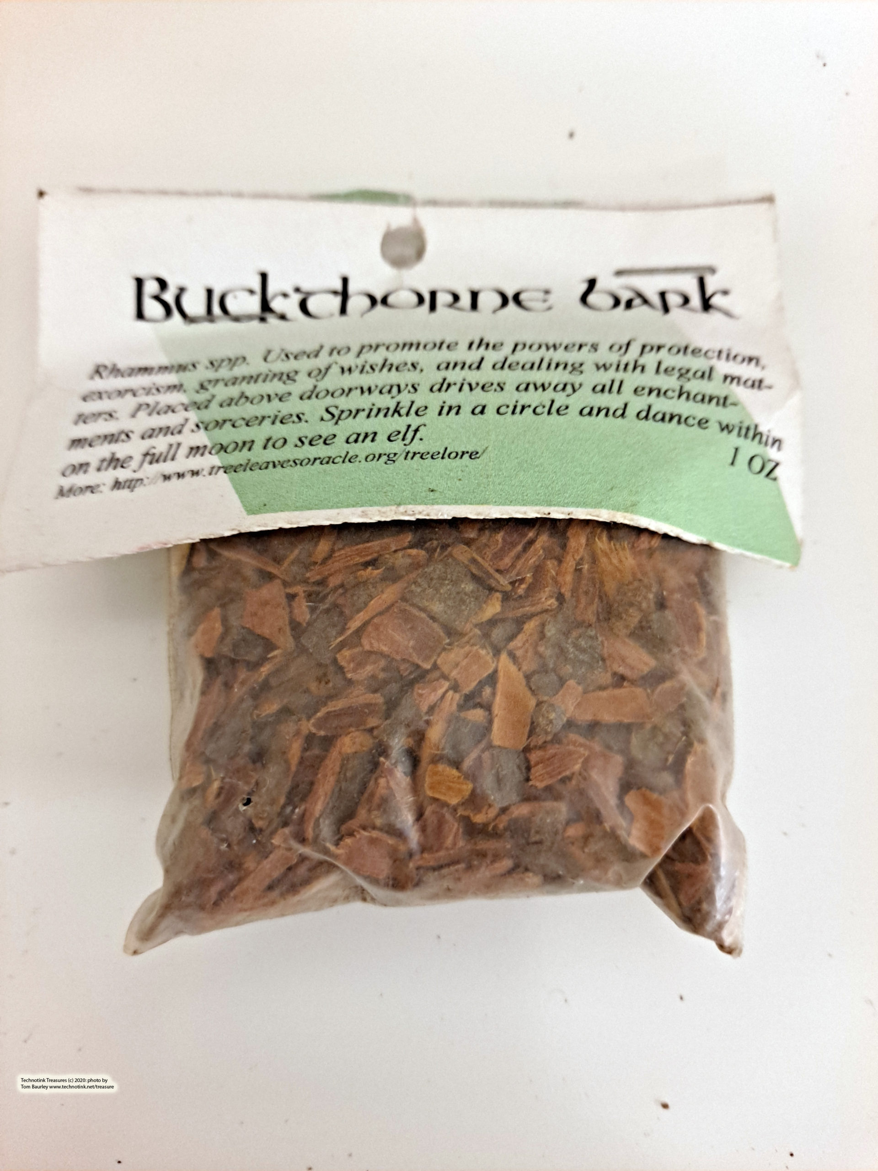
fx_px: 845
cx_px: 439
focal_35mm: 25
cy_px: 586
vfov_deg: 69.4
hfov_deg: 54.9
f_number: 2
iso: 400
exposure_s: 1/24
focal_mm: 4.6
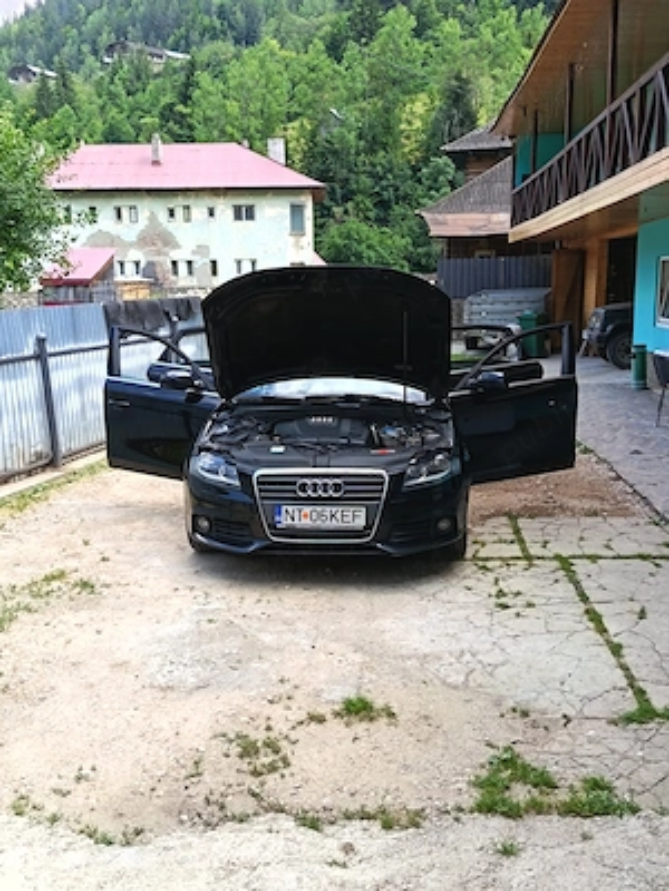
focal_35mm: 35
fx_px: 902
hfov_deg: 40.7
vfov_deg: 52.6
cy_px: 446
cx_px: 334
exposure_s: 1/148
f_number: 1.75
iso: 100
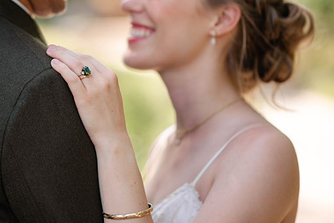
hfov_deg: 15.7
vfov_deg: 10.5
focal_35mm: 130
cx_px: 85
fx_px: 1207
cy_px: 64
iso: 200
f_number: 1.8
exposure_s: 1/2000
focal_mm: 85
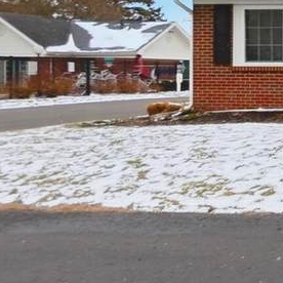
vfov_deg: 27.4
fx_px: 546
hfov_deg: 16.7
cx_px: 630
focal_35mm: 59
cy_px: -1
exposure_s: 1/4000
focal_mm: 10
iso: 100
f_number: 4
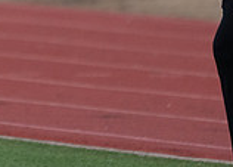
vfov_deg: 0.8
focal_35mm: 1777
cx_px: -98
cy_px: -143
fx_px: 11764
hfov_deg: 1.1
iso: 2000
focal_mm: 400
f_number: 5.6
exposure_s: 1/1250
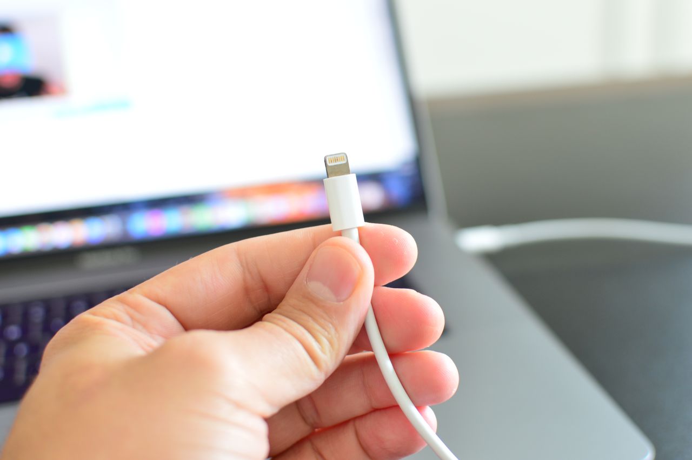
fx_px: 1008
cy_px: 230
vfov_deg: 25.7
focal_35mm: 52
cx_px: 346
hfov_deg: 37.9
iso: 200
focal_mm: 35
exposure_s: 1/10
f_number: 3.5
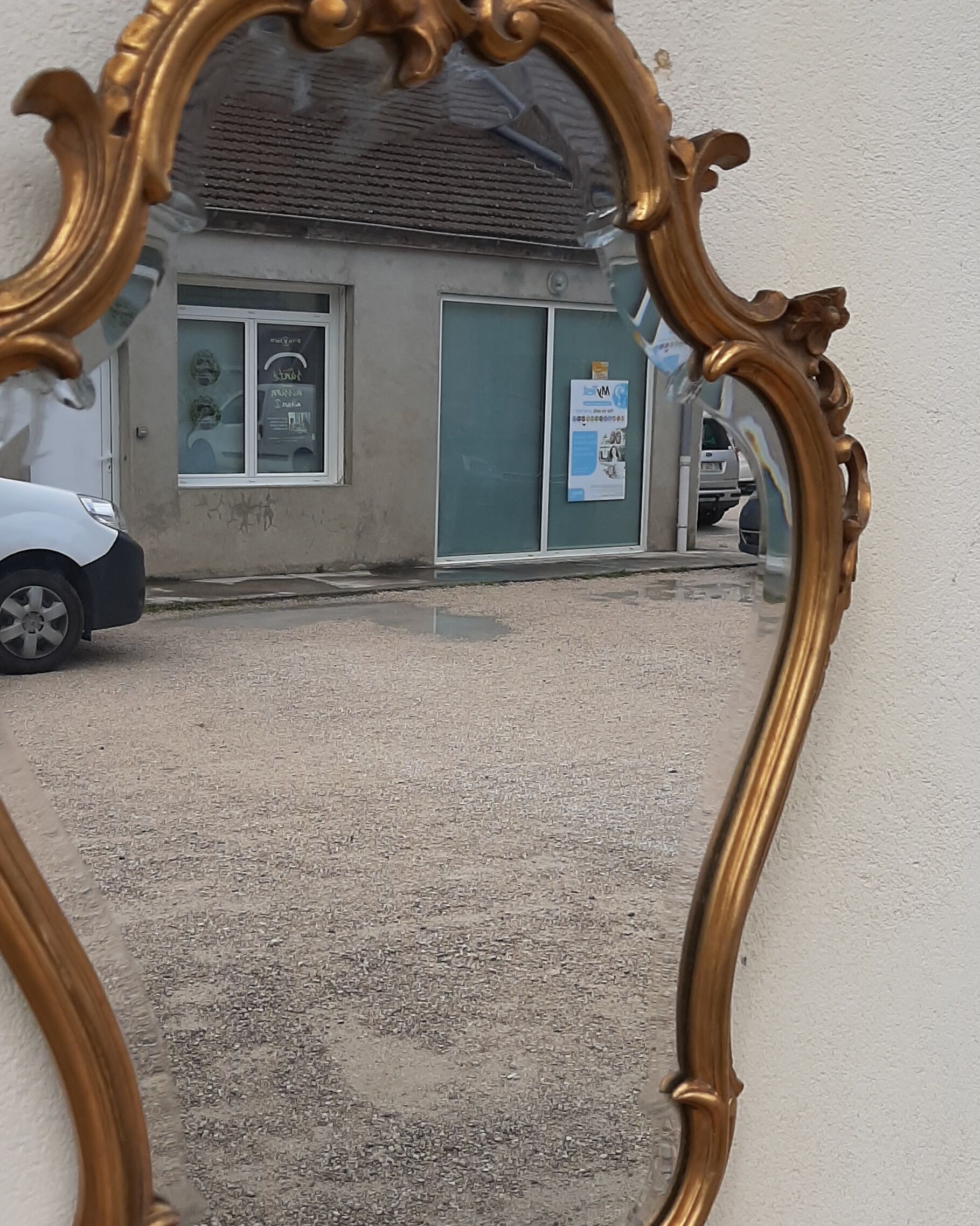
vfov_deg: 41.1
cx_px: 483
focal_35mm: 45
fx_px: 1632
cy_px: 673
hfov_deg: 33.4
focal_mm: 3.93
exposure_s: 1/1894
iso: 40
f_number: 1.7
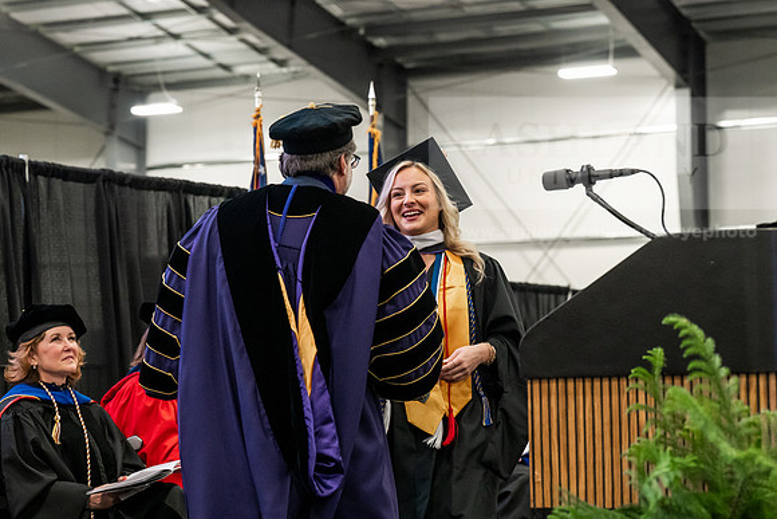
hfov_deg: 23.6
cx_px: 388
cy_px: 260
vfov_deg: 15.9
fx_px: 1857
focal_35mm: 86
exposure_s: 1/250
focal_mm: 86
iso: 6400
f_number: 5
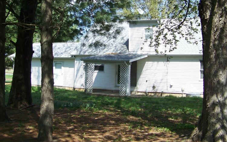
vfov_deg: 24.7
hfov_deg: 38.9
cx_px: 111
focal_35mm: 52
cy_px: 39
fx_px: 322
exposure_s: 1/400
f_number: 2.8
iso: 64
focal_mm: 5.85
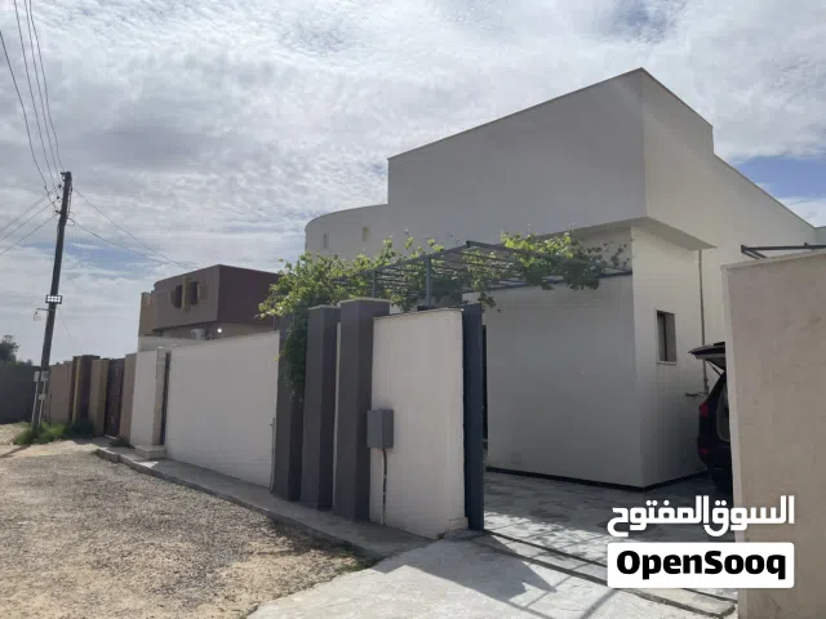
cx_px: 413
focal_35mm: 26
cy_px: 310
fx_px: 620
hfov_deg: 67.3
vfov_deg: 53.1
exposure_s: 1/10753
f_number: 1.6
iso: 32
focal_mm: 4.2
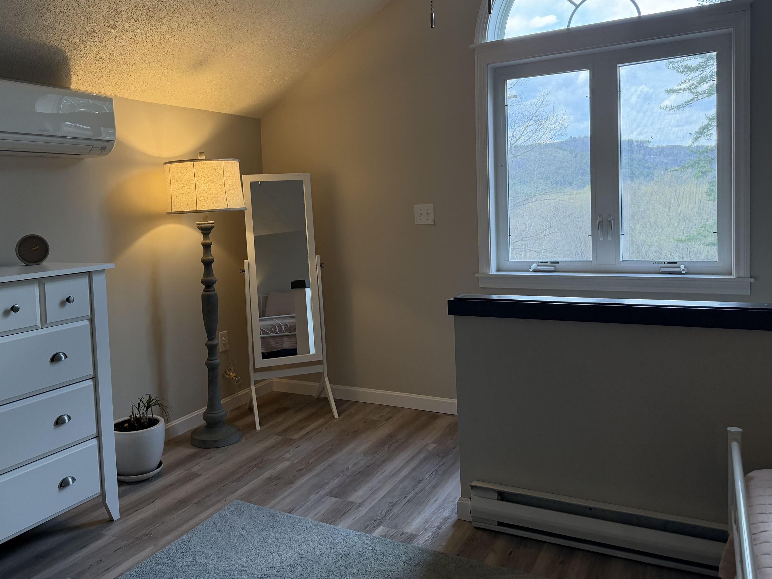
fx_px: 647
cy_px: 244
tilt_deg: -4.3
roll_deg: +2.1
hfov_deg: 61.4
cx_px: 336
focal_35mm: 29
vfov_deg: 48.1
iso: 200
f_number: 1.78
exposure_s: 1/228
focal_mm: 6.76
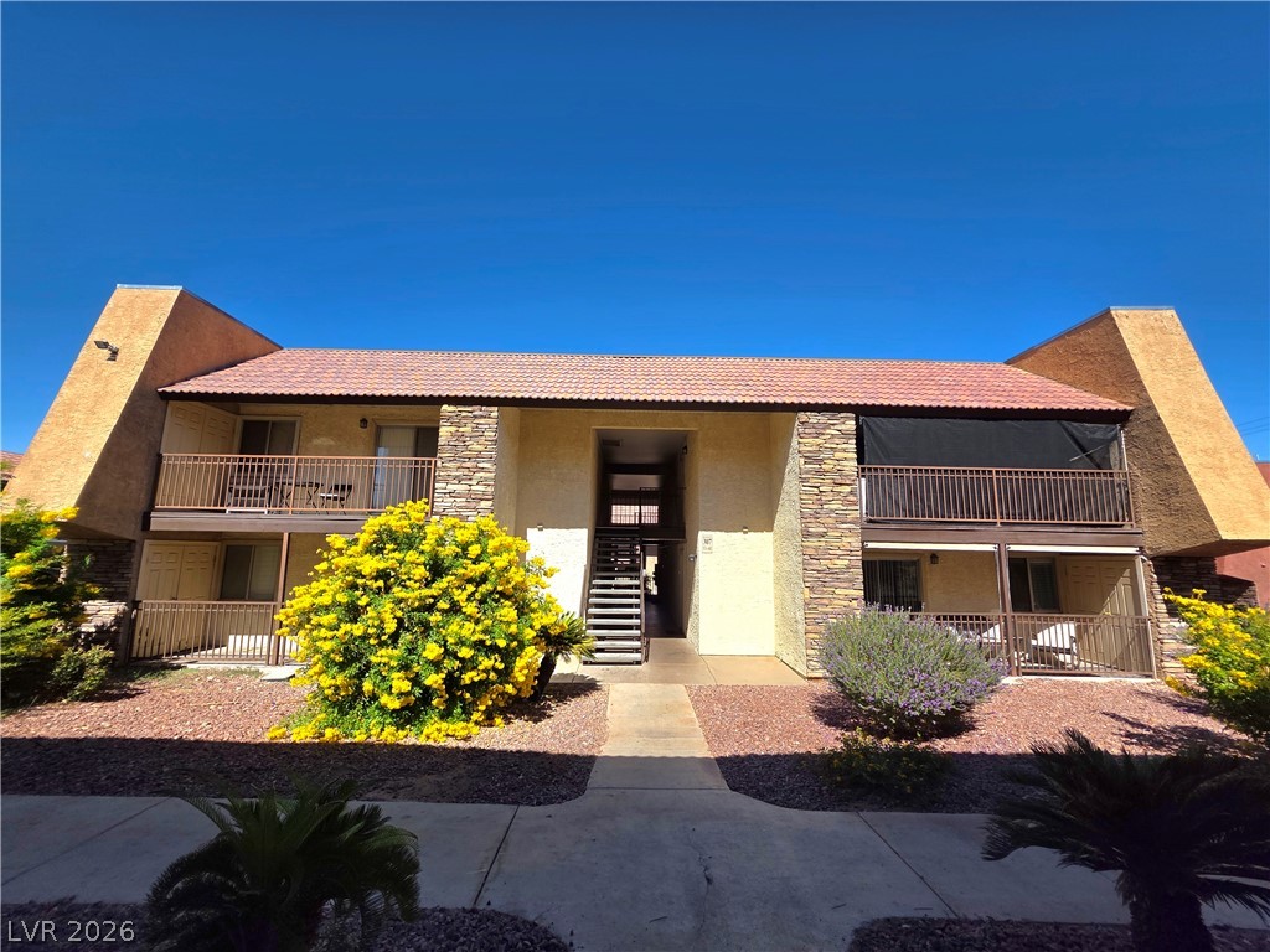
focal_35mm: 13
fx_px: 477
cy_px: 476
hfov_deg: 106.2
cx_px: 635
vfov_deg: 89.9
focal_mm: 2.2
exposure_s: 1/2500
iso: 40
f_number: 1.9
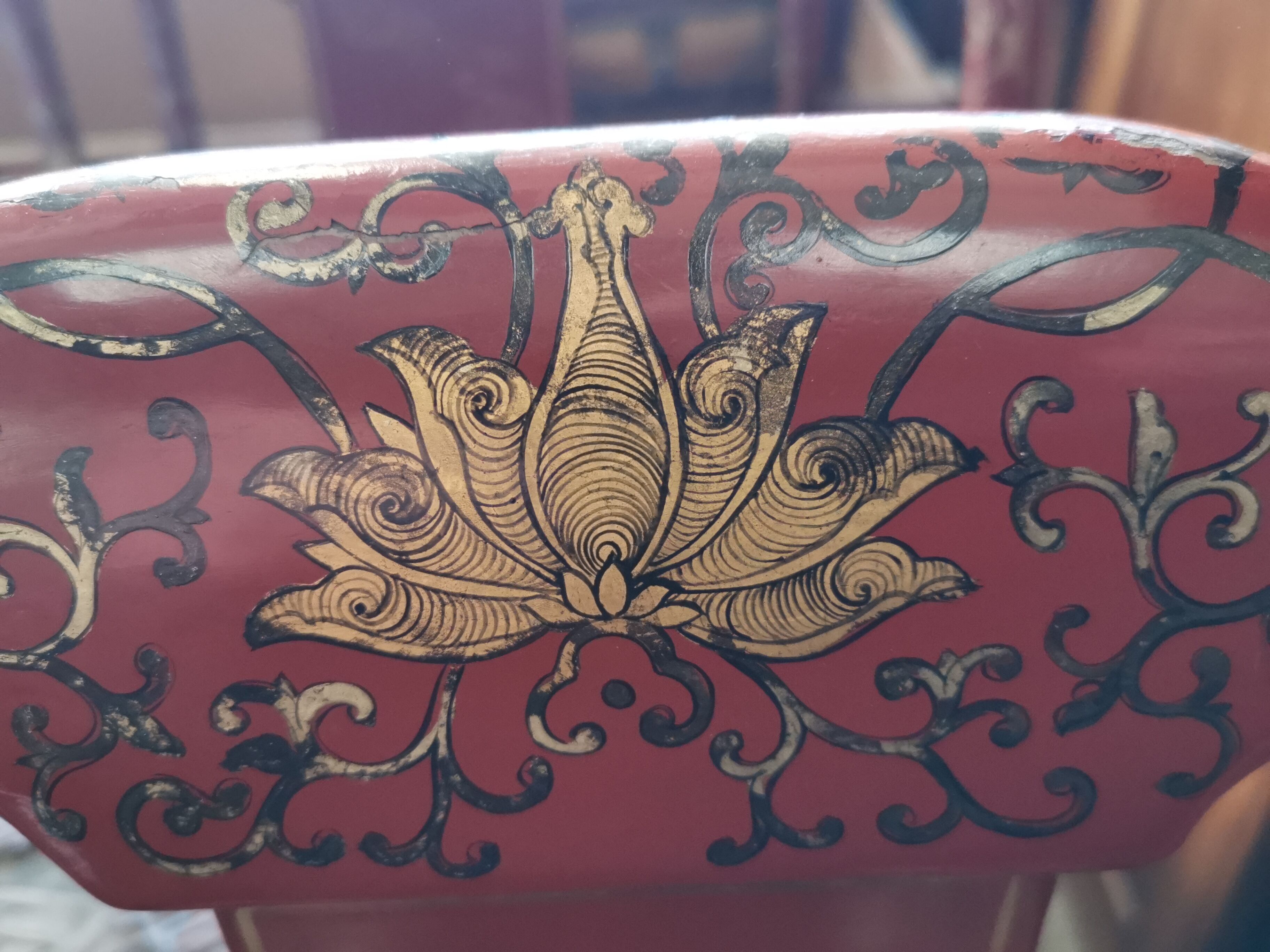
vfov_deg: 41.8
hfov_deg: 54.0
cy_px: 476
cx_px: 635
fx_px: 1247
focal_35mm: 34
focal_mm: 5.58
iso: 320
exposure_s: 1/50
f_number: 1.8
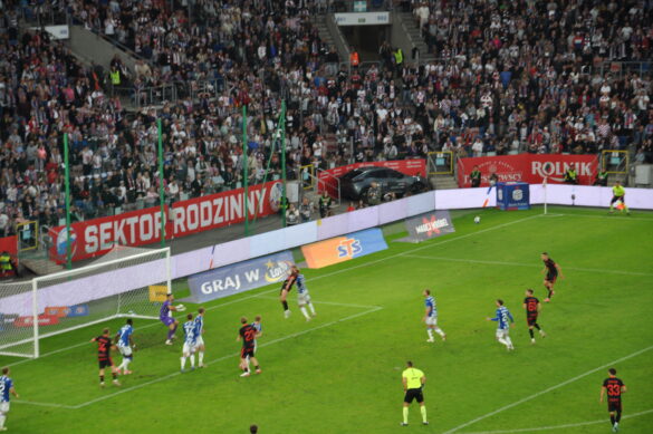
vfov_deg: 9.9
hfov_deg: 14.9
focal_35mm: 138
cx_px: 326
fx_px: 2501
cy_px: 217
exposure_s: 1/50
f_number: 5.6
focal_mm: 92
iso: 250
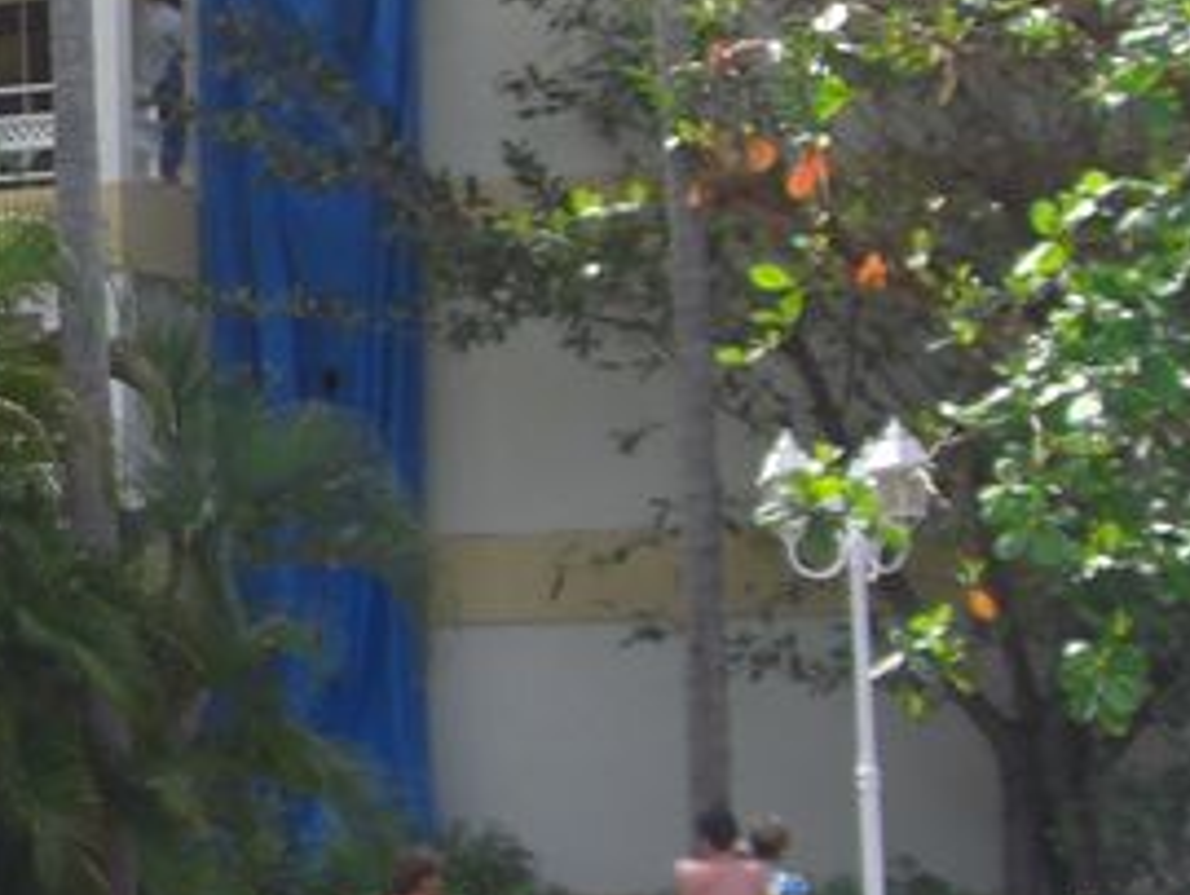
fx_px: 4955
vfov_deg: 10.3
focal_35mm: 144
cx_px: -736
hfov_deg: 12.8
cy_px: 247
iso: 64
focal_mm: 6.2
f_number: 2.7
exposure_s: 1/500
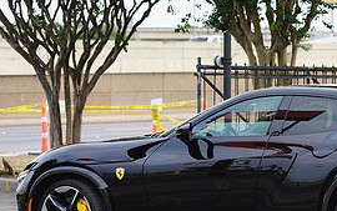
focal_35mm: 186
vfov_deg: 7.1
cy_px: 177
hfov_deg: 11.2
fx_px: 1709
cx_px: 313
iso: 250
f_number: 4
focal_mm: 85
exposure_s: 1/800
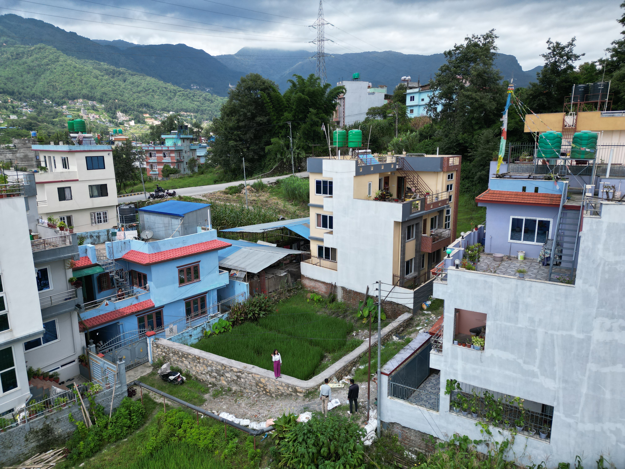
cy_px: 234
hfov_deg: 71.6
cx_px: 312
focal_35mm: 24
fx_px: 433
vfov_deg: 56.8
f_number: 1.7
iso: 130
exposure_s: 1/2500
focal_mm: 6.72
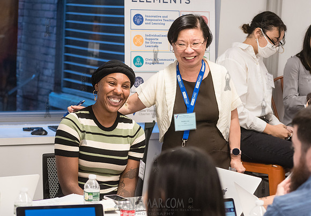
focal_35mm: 97
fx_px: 845
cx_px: 121
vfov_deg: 14.6
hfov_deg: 20.8
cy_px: 124
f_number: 4
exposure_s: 1/250
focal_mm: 80
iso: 2500
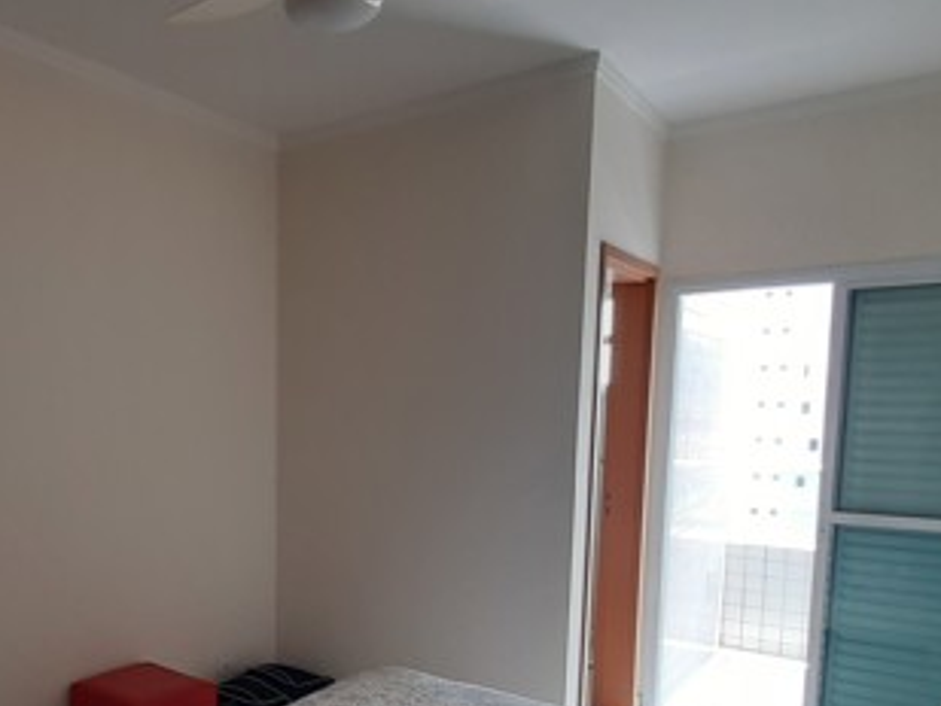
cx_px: 215
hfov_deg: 57.9
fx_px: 789
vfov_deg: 47.2
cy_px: 491
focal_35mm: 29
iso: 40
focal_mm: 1.42
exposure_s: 1/40
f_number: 2.2
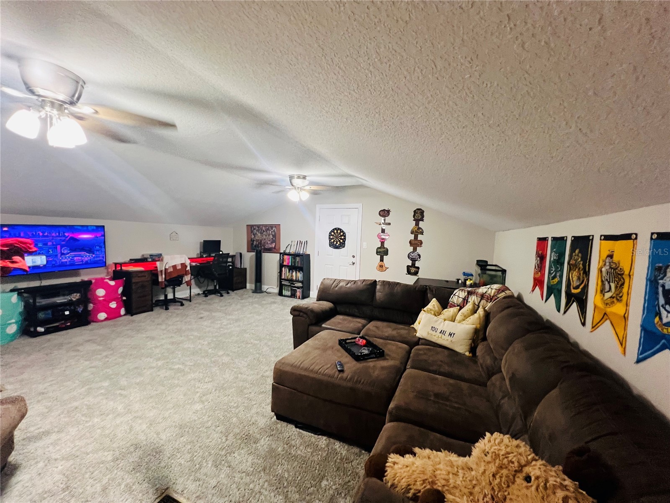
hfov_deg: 106.2
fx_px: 252
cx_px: 335
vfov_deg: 89.9
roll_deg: -1.2
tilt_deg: -4.5
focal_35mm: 13
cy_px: 252
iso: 400
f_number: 1.8
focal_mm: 1.57
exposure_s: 1/60
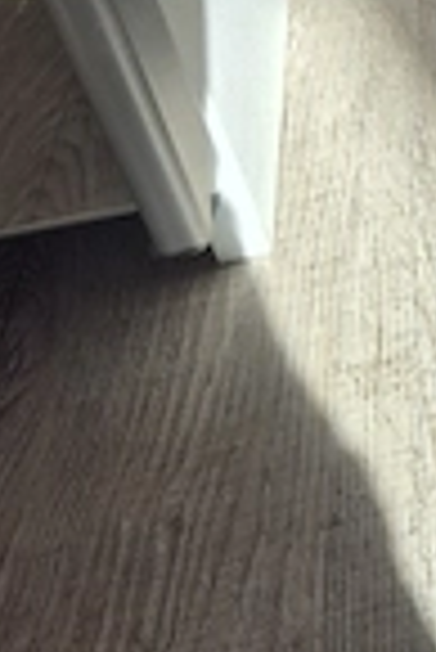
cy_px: 4
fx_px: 1196
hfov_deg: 18.3
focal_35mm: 66
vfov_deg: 28.6
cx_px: 656
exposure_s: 1/556
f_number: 1.8
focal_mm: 5.4
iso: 25
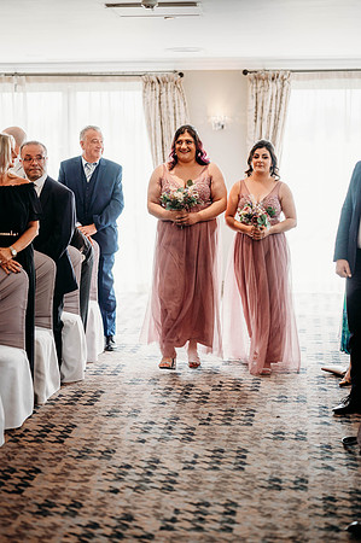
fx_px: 1281
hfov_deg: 16.0
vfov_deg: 23.9
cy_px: 272
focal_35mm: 85
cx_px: 180
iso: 100
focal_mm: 85
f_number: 2
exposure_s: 1/500
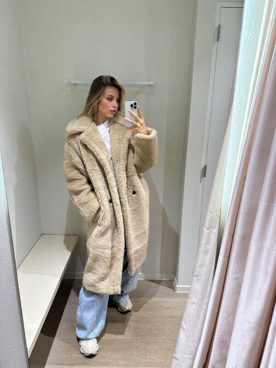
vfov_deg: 71.6
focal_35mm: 24
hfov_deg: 56.8
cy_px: 184
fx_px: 255
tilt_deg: -14.8
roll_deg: -1.7
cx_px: 138
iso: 100
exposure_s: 1/100
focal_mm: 6.86
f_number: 1.78
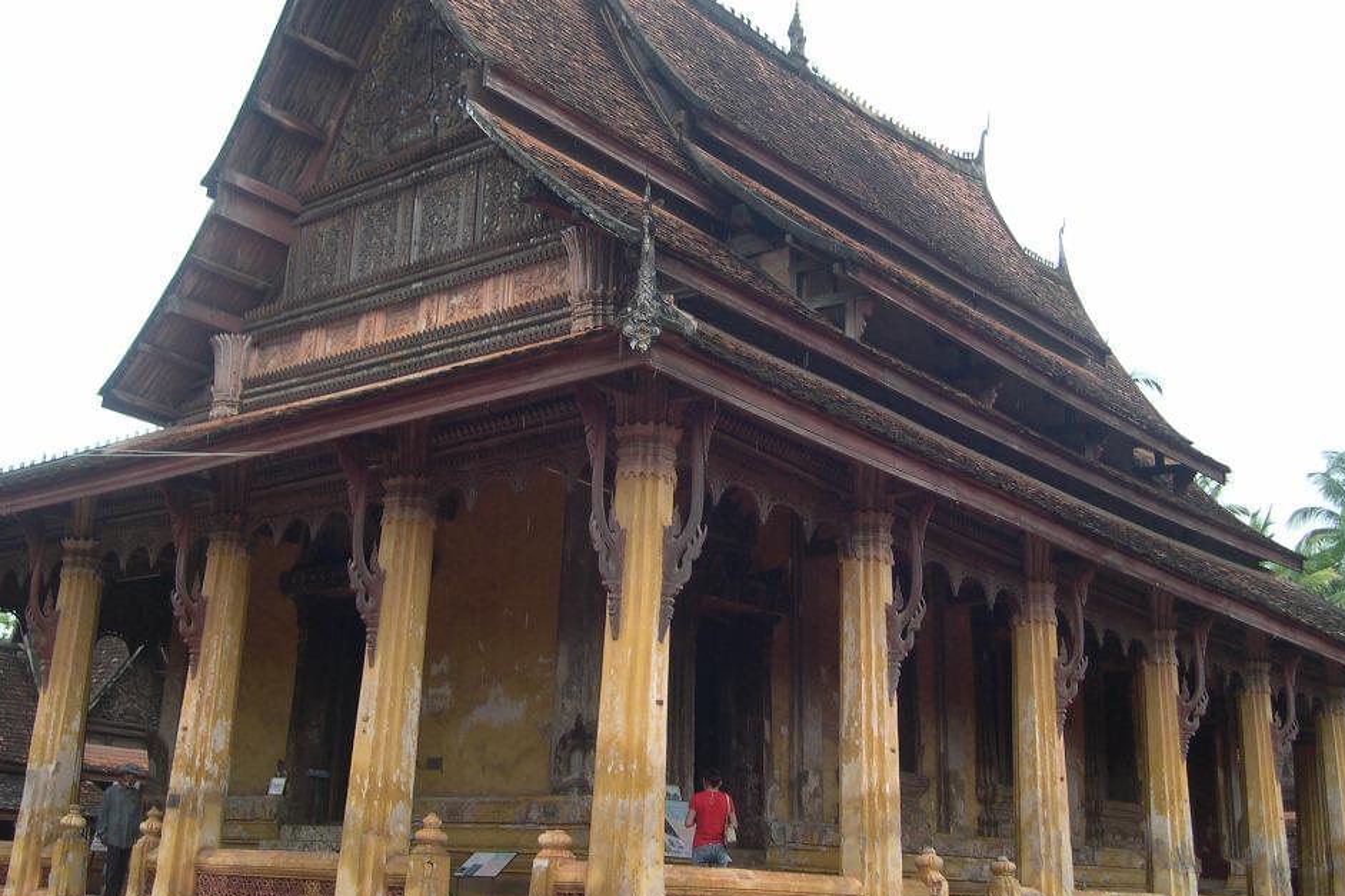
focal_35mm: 43
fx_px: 1606
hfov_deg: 45.4
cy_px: 412
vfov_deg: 31.2
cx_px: 652
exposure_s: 1/333
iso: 100
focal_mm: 8
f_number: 2.8
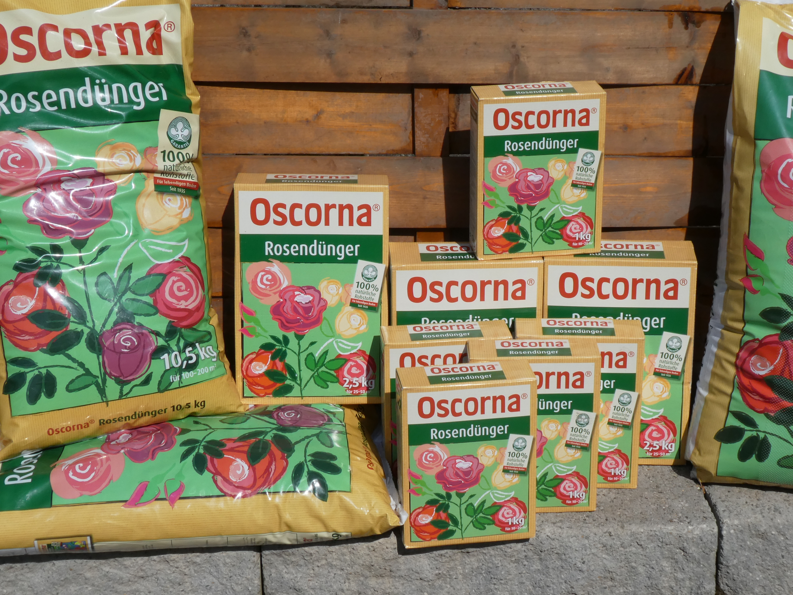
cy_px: 295
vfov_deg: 22.3
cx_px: 452
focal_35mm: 66
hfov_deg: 29.4
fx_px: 1512
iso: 80
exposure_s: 1/800
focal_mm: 9
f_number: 5.6
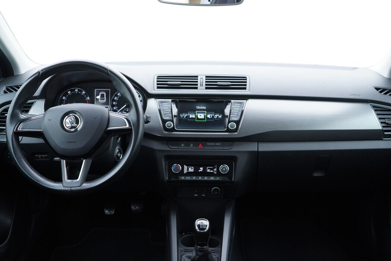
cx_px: 196
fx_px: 391
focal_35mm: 36
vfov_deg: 36.9
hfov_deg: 53.1
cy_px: 130
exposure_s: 1/40
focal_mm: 24
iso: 250
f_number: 2.8
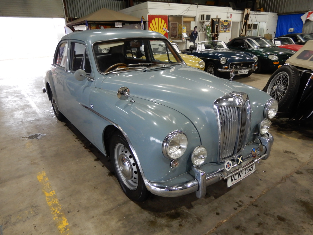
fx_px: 217
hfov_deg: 71.6
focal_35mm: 24
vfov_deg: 56.8
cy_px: 118
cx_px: 156
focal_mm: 4.3
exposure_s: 1/30
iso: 280
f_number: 3.4
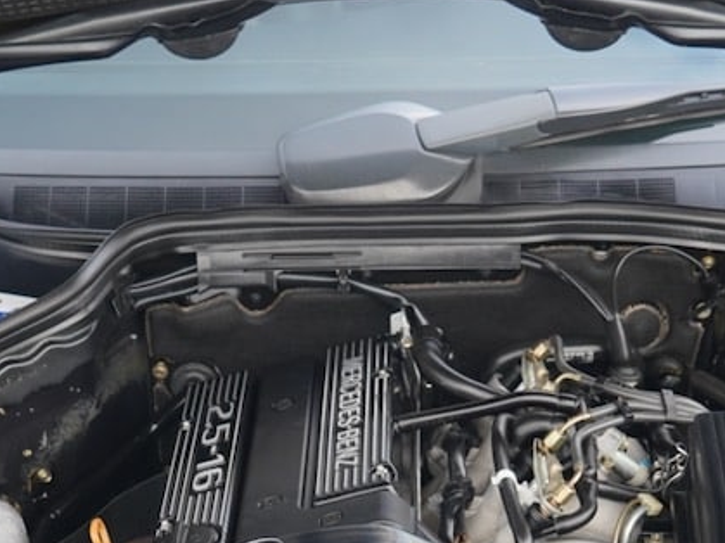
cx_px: 410
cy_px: 579
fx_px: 2094
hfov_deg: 19.6
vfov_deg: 14.5
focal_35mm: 100
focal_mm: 34
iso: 1600
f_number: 4
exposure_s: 1/160
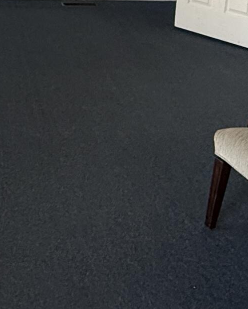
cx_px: 8
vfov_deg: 27.1
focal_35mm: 66
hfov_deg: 22.4
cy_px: -2
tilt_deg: -13.4
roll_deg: -0.9
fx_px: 605
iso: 320
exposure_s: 1/120
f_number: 2.2
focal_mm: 2.22
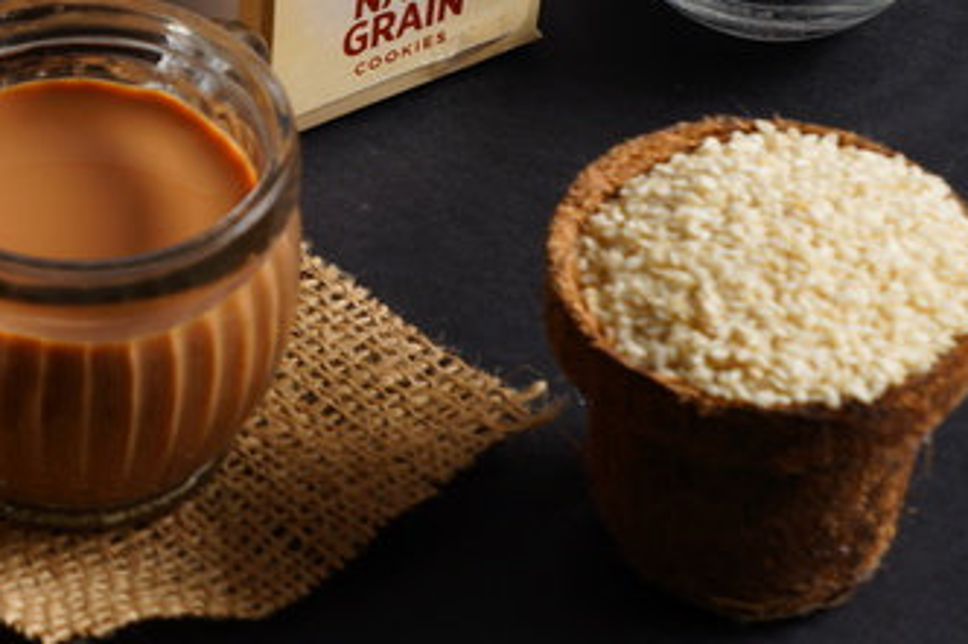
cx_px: -251
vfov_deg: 6.9
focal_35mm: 196
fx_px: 5267
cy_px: -156
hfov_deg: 10.3
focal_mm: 65
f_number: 10
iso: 100
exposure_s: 1/125
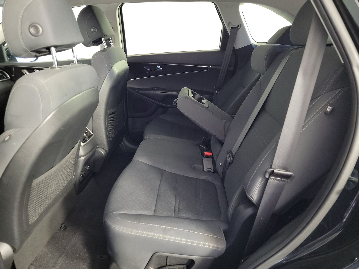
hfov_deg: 71.6
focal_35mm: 24
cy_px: 134
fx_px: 249
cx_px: 180
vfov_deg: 56.8
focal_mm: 6.7
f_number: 1.8
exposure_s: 1/59
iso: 915
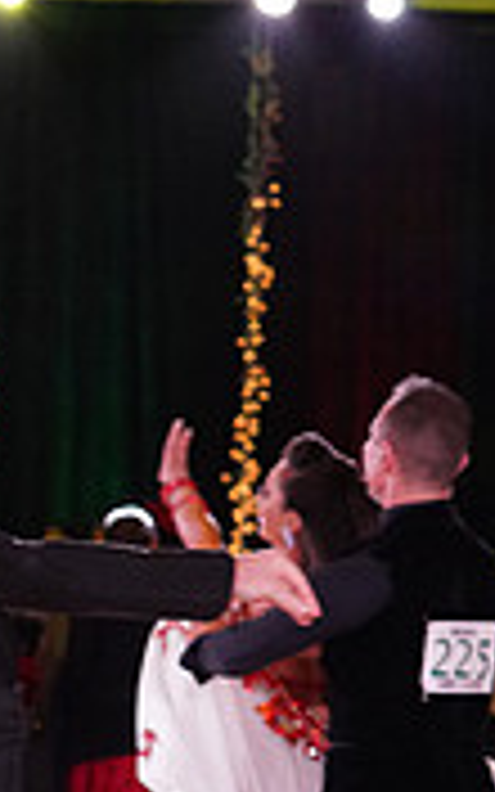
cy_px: 844
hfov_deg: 5.4
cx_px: -702
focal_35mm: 235
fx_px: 5072
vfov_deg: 8.9
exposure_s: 1/200
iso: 3200
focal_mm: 70
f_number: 4.5
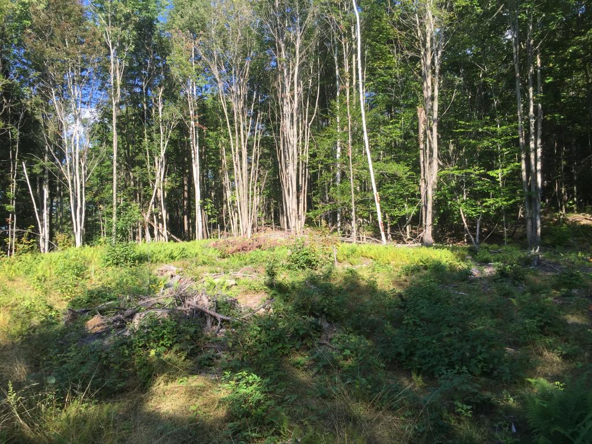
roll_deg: -0.8
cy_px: 222
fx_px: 496
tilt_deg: +4.7
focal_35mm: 29
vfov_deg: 48.2
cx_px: 296
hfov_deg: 61.7
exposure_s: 1/581
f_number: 2.2
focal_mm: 4.15
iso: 32
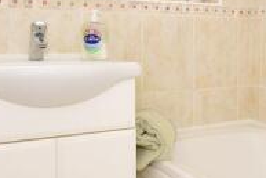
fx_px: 377
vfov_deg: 26.2
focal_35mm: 51
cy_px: 46
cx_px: 193
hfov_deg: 38.1
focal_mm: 10
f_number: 8
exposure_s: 1/5
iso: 400
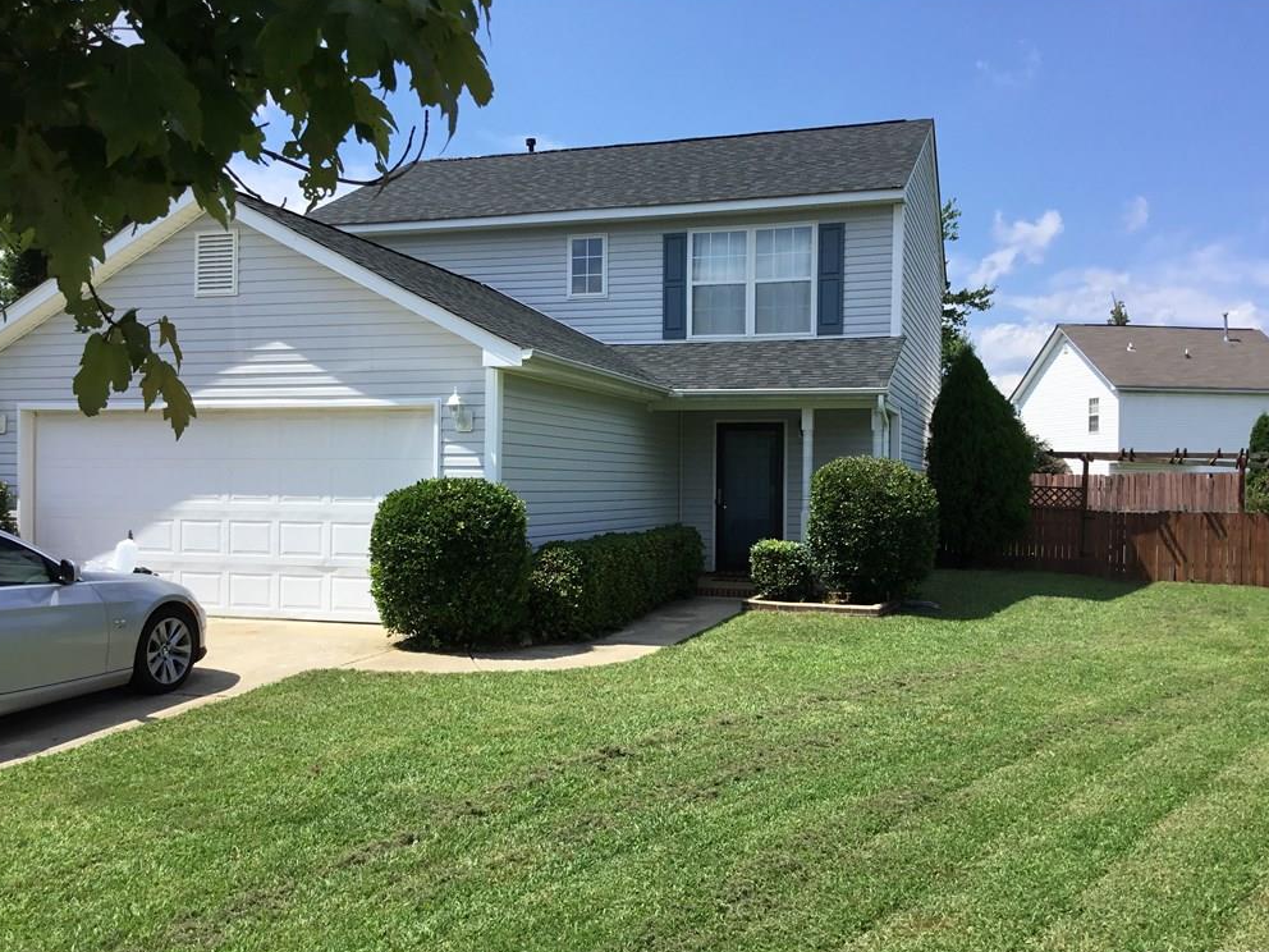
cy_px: 479
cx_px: 634
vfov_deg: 44.2
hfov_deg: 56.8
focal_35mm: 32
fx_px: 1173
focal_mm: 3.3
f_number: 2.4
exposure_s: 1/1314
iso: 25
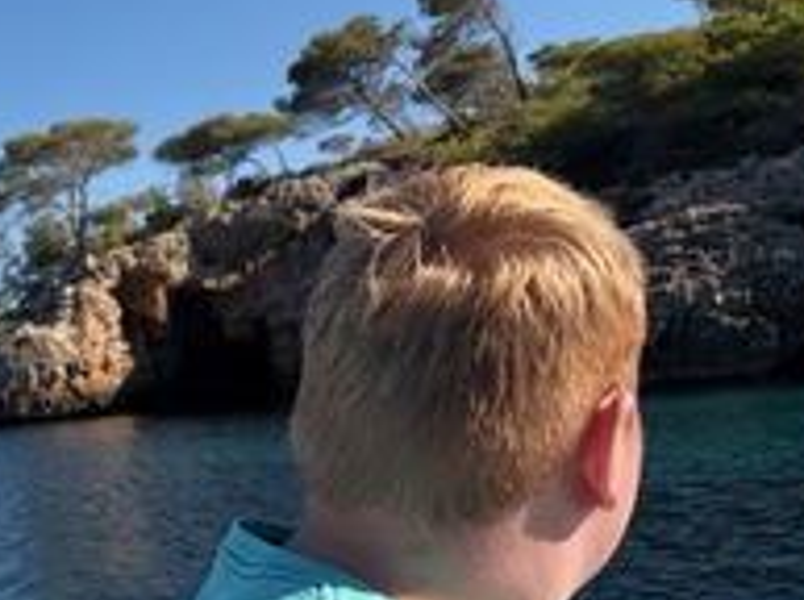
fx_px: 1252
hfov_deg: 33.1
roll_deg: +5.9
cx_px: 33
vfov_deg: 26.9
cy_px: 304
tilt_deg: +5.6
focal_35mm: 54
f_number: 1.6
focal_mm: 5.96
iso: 50
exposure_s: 1/2985
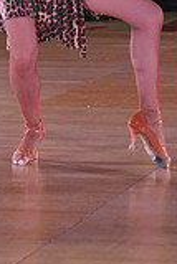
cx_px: 206
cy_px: -92
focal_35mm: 247
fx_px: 1818
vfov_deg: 8.2
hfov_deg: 5.6
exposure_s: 1/400
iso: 1600
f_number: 4
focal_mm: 68
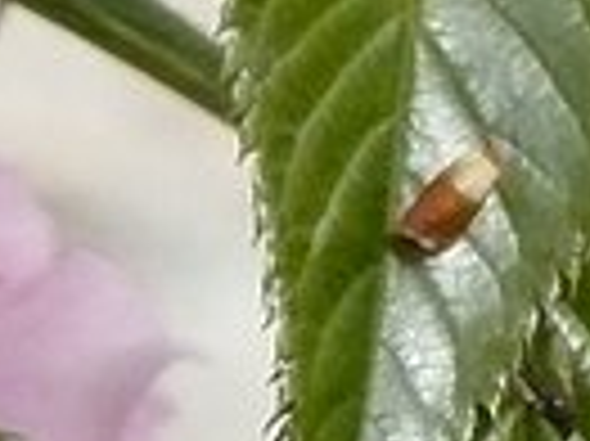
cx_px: -450
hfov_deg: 0.6
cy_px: -1084
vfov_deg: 0.5
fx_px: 56024
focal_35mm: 3290
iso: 400
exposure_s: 1/1000
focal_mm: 88.8
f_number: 8
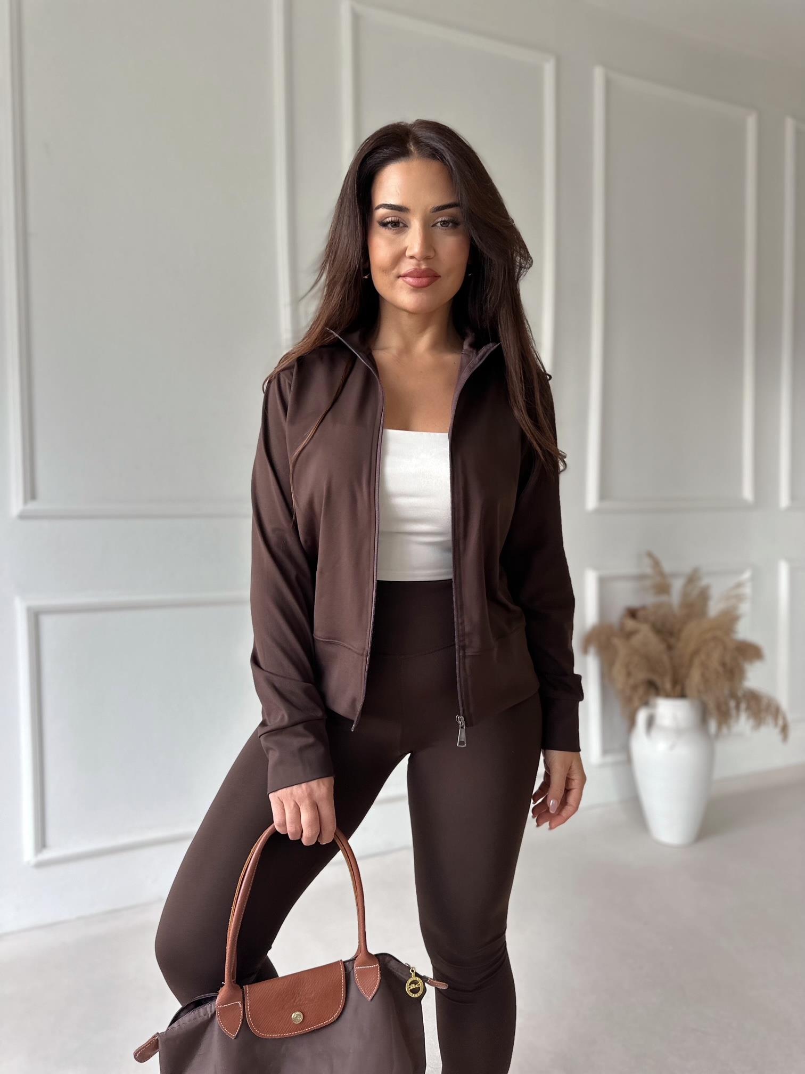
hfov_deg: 56.8
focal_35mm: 24
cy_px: 537
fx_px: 744
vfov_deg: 71.6
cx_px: 402
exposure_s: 1/121
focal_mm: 6.86
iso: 200
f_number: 1.78
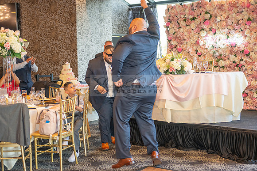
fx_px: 371
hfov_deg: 38.2
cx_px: 128
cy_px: 86
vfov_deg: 26.0
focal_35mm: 52
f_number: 2.8
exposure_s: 1/200
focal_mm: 52
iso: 800
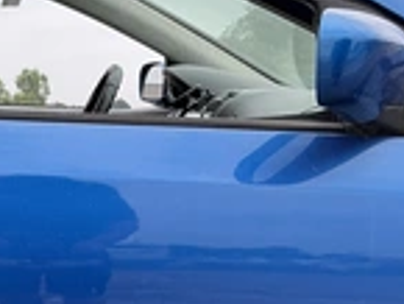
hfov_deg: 24.4
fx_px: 899
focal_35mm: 77
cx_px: 20
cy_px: 360
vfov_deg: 18.2
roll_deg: -1.1
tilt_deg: -13.2
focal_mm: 3
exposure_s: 1/276
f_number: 1.8
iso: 25
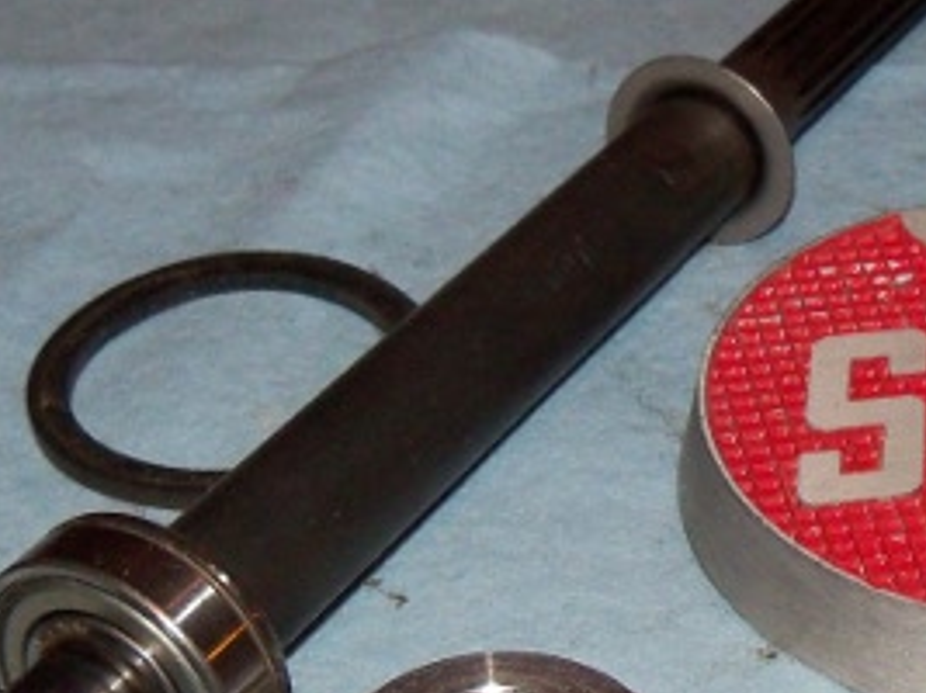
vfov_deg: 14.1
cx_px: 936
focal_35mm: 105
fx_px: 2808
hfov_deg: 18.2
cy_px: 315
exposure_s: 1/30
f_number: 3.5
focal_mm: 6.2
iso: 200
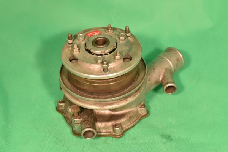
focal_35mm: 72
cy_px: 76
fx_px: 456
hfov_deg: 28.1
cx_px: 114
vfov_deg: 18.9
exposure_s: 1/80
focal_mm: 48
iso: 800
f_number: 11
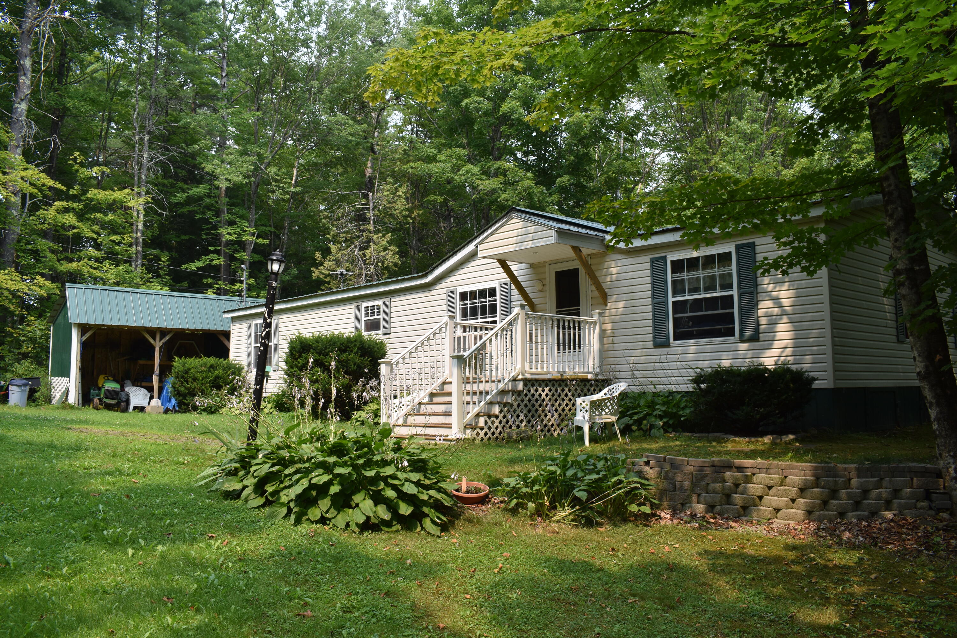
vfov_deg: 43.6
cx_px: 478
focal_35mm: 30
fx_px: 797
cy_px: 319
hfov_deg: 61.9
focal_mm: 20
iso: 180
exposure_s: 1/250
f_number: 8
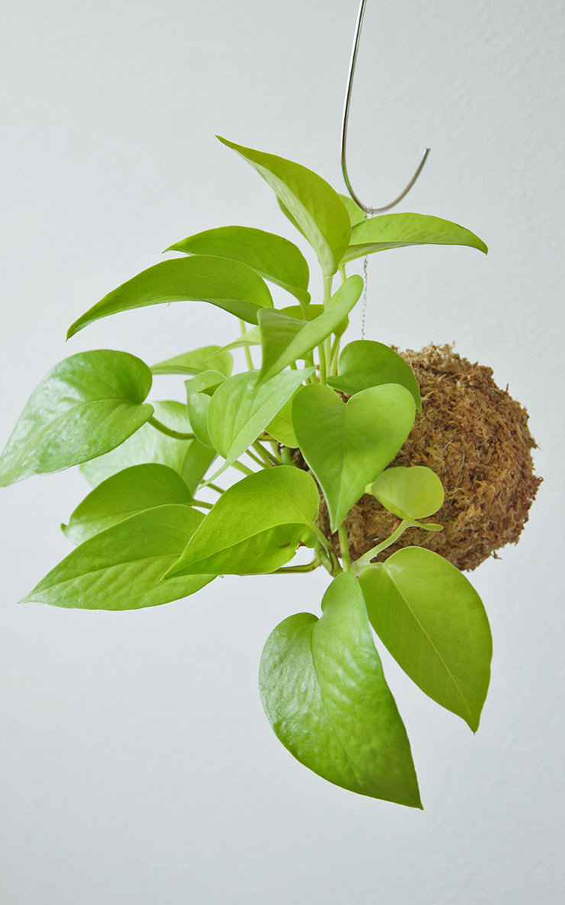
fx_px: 1713
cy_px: 449
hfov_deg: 18.7
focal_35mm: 70
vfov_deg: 29.6
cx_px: 263
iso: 100
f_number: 5.6
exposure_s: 1/8
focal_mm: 45
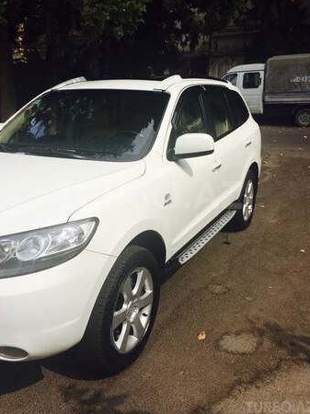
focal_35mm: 32
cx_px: 148
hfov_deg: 44.1
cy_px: 195
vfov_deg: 56.8
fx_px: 382
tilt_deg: -19.5
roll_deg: +2.1
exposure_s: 1/2933
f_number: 2.2
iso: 32
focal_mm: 4.15
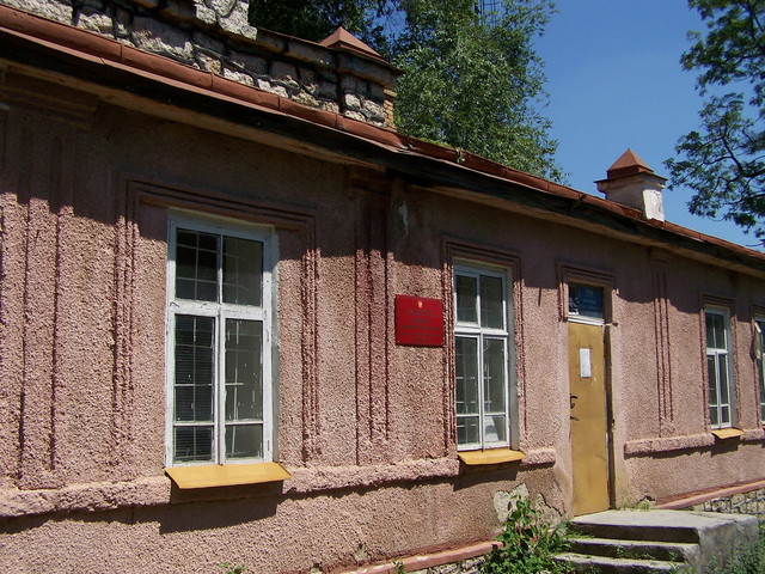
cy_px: 287
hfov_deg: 49.0
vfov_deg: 37.7
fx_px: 840
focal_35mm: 38
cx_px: 382
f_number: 4
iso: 64
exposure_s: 1/800
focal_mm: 6.3
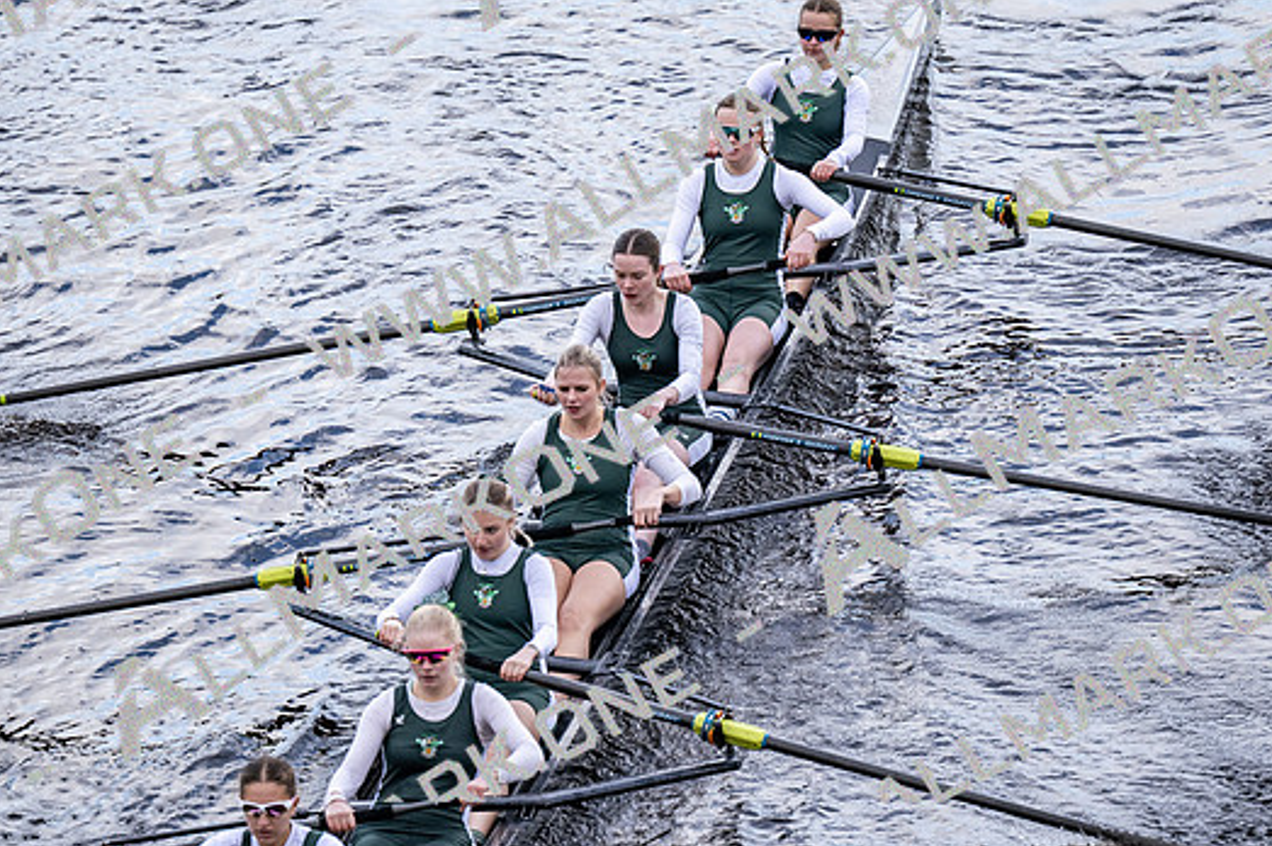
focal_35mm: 333
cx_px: 606
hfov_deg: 6.2
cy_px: 387
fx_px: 11758
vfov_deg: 4.1
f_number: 2.8
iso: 720
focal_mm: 200
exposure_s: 1/2000
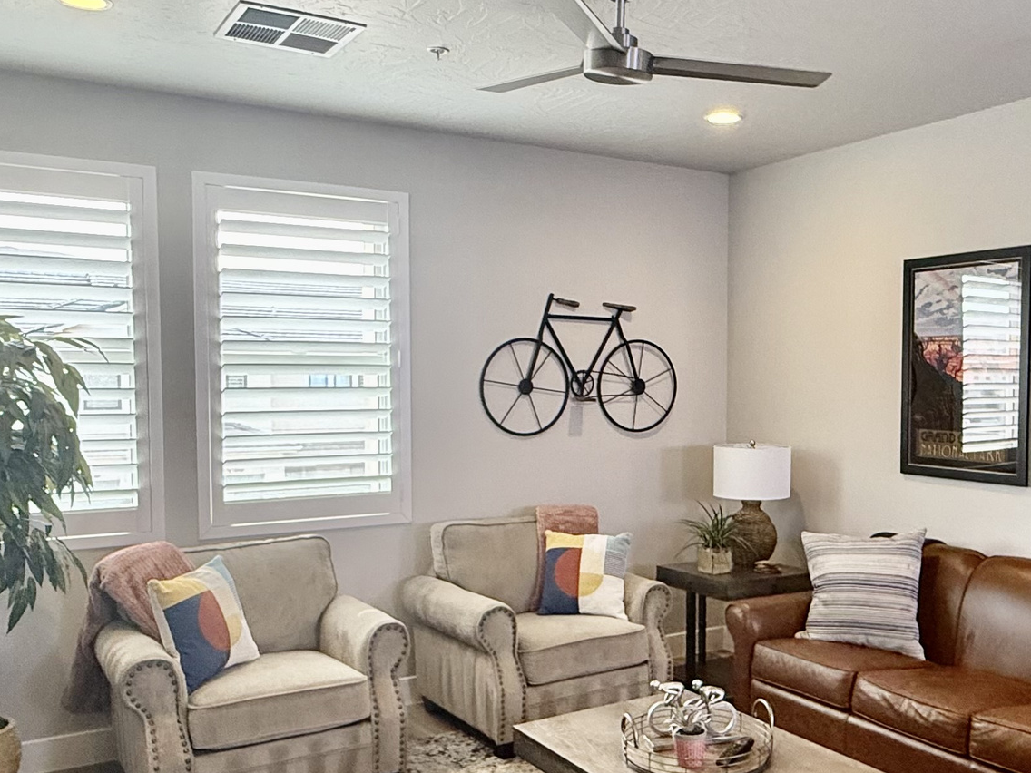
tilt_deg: -2.1
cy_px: 435
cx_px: 667
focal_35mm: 35
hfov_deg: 51.9
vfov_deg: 40.6
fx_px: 1042
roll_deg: -0.7
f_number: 2.2
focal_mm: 2.22
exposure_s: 1/120
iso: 250
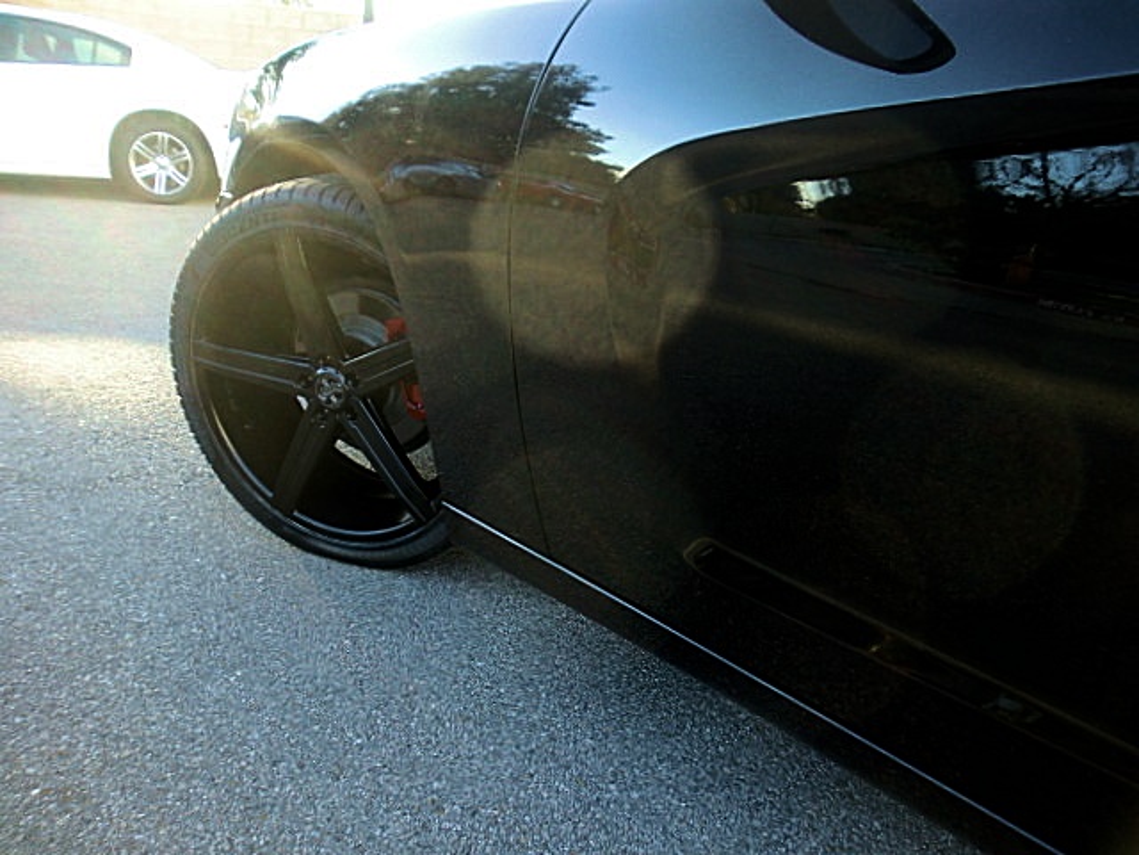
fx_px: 856
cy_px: 428
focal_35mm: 26
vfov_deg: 53.1
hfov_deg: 67.3
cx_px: 570
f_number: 2.6
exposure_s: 1/60
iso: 80
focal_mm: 4.65
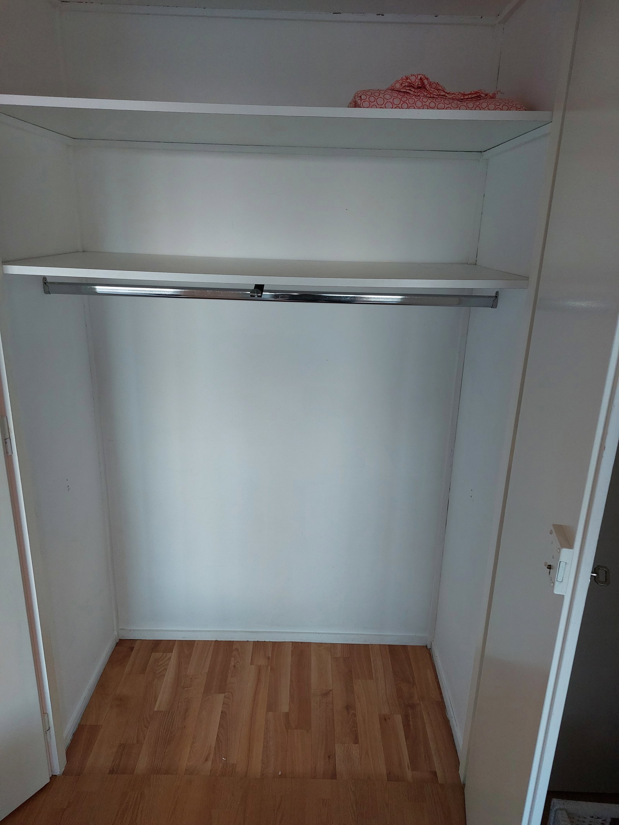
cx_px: 310
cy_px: 412
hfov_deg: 56.8
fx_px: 572
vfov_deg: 71.6
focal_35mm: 24
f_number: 1.8
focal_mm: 5.23
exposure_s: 1/50
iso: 200
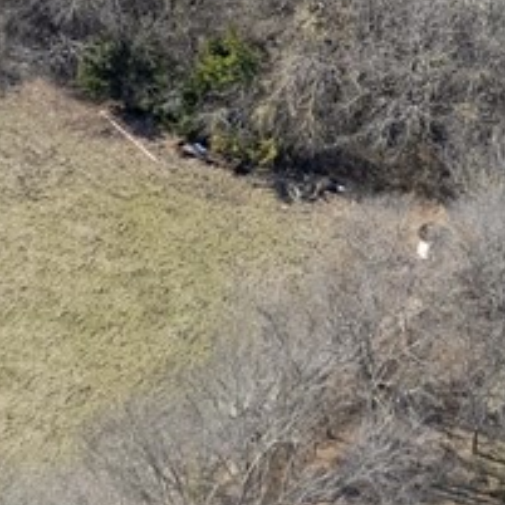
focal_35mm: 202
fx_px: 3334
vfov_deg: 8.6
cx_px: 403
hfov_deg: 8.6
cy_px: 89
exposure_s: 1/160
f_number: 2.8
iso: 100
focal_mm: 8.38
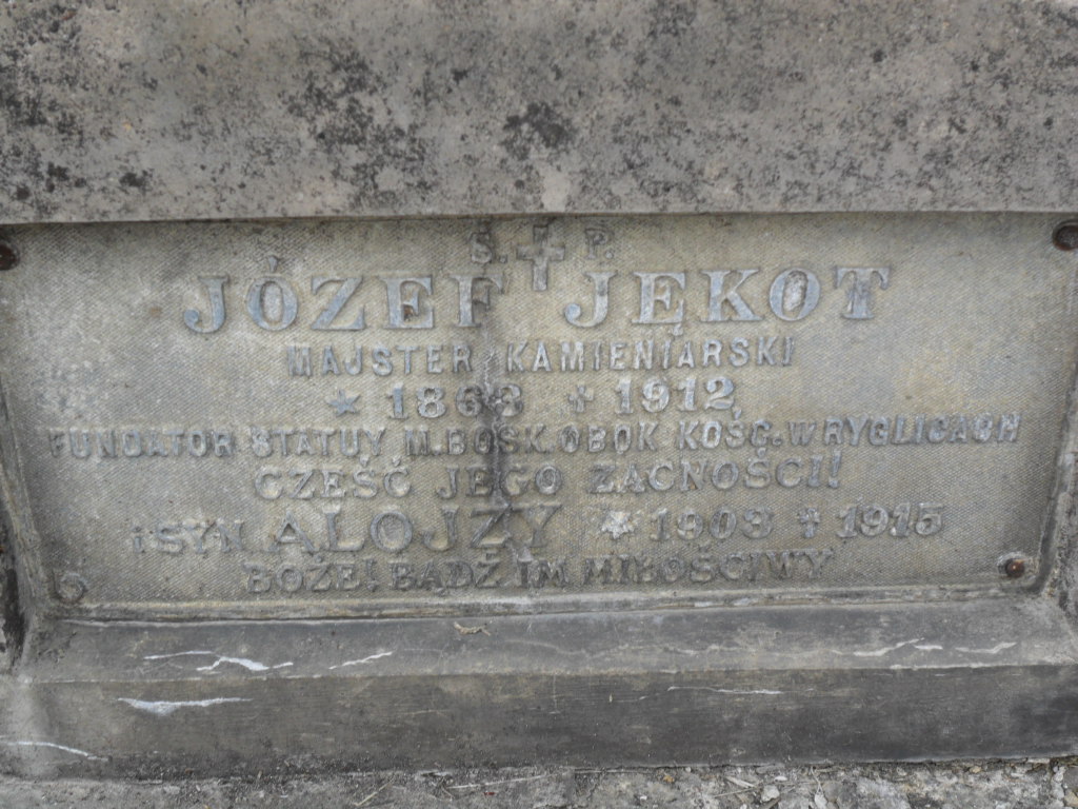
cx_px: 539
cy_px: 404
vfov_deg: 28.0
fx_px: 1619
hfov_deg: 36.8
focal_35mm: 52
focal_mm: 9.3
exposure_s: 1/60
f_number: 5
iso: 100
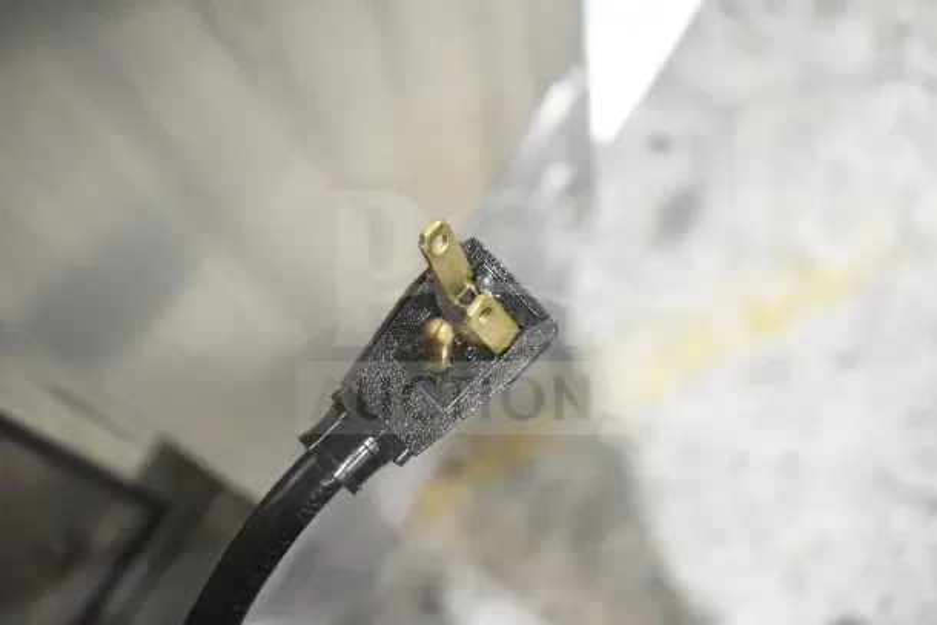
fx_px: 976
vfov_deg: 35.5
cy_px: 312
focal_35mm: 38
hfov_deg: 51.3
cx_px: 468
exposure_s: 1/125
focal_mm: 25
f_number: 4.5
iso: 6400
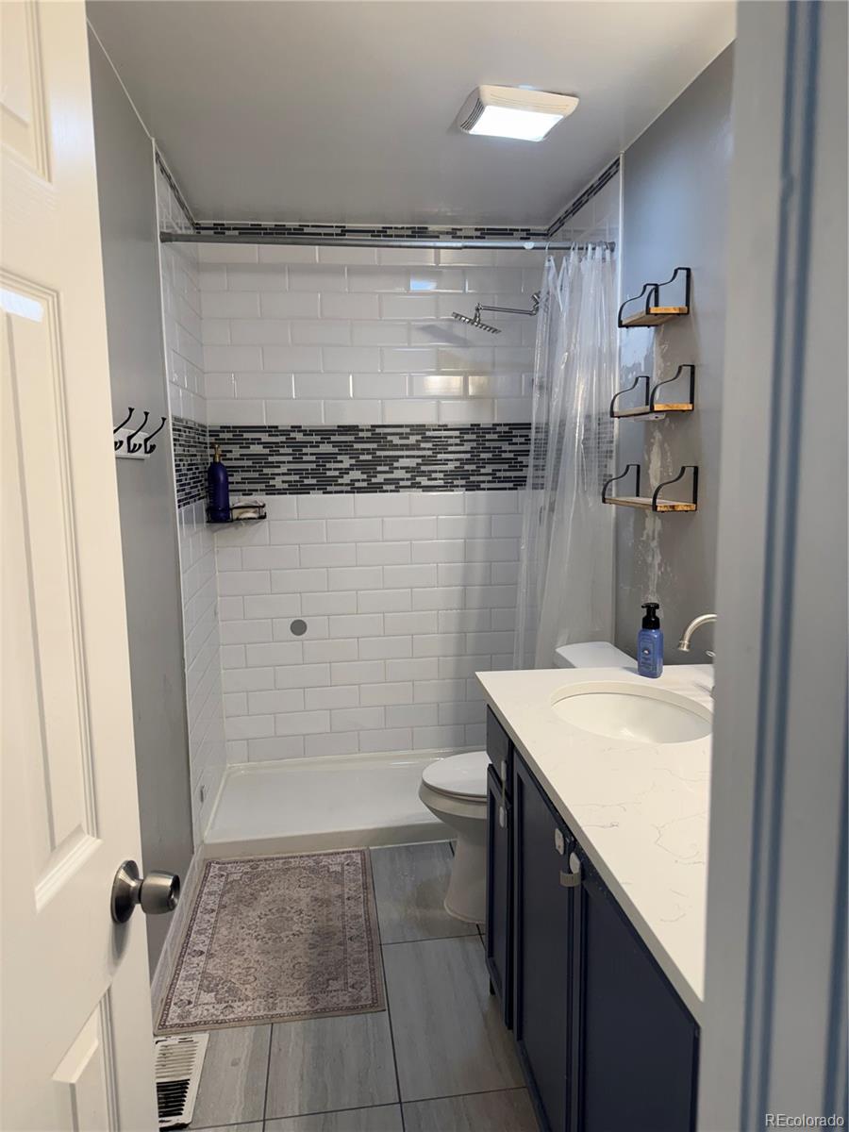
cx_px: 424
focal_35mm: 24
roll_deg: +1.9
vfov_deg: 71.6
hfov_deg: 56.8
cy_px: 566
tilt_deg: -9.2
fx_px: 785
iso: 100
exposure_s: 1/120
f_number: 1.78
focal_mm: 6.76
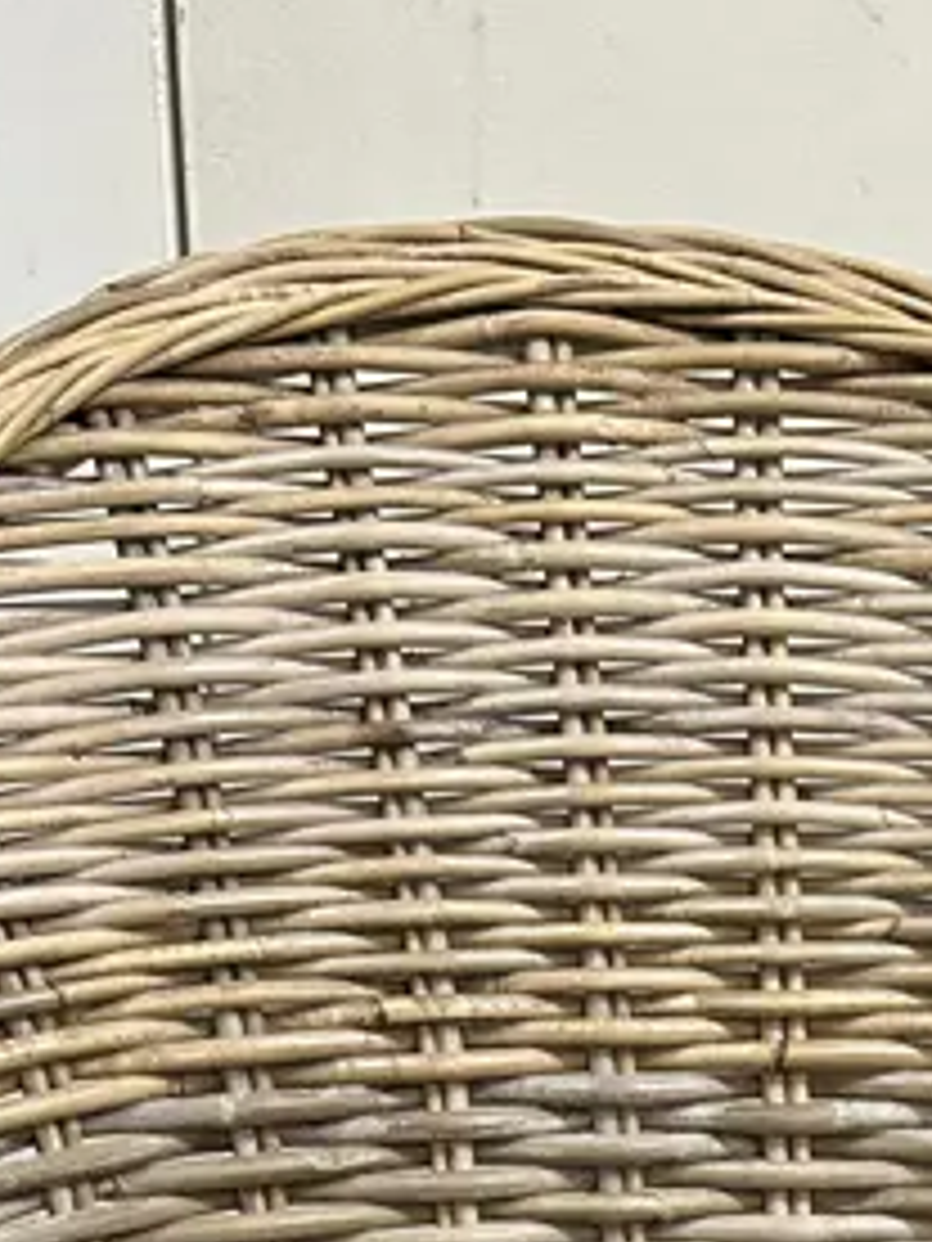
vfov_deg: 18.4
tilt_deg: -29.6
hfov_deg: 16.2
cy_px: 2070
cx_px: 941
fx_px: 3195
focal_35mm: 89
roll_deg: -2.6
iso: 250
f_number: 1.78
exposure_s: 1/50
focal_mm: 6.86
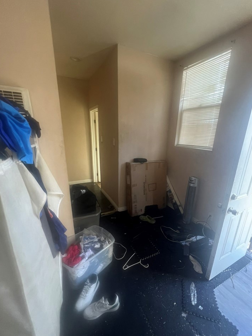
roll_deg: -2.3
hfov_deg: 85.6
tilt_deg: -16.7
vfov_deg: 102.0
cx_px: 133
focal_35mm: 14
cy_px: 176
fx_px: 136
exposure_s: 1/60
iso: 800
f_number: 1.8
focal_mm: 1.57
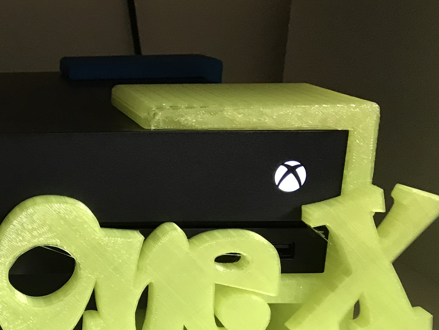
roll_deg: +1.1
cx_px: -76
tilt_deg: -18.6
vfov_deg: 21.4
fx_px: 862
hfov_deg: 25.8
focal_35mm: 68
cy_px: 251
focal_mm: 3.99
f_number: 1.8
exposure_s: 1/17
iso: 64
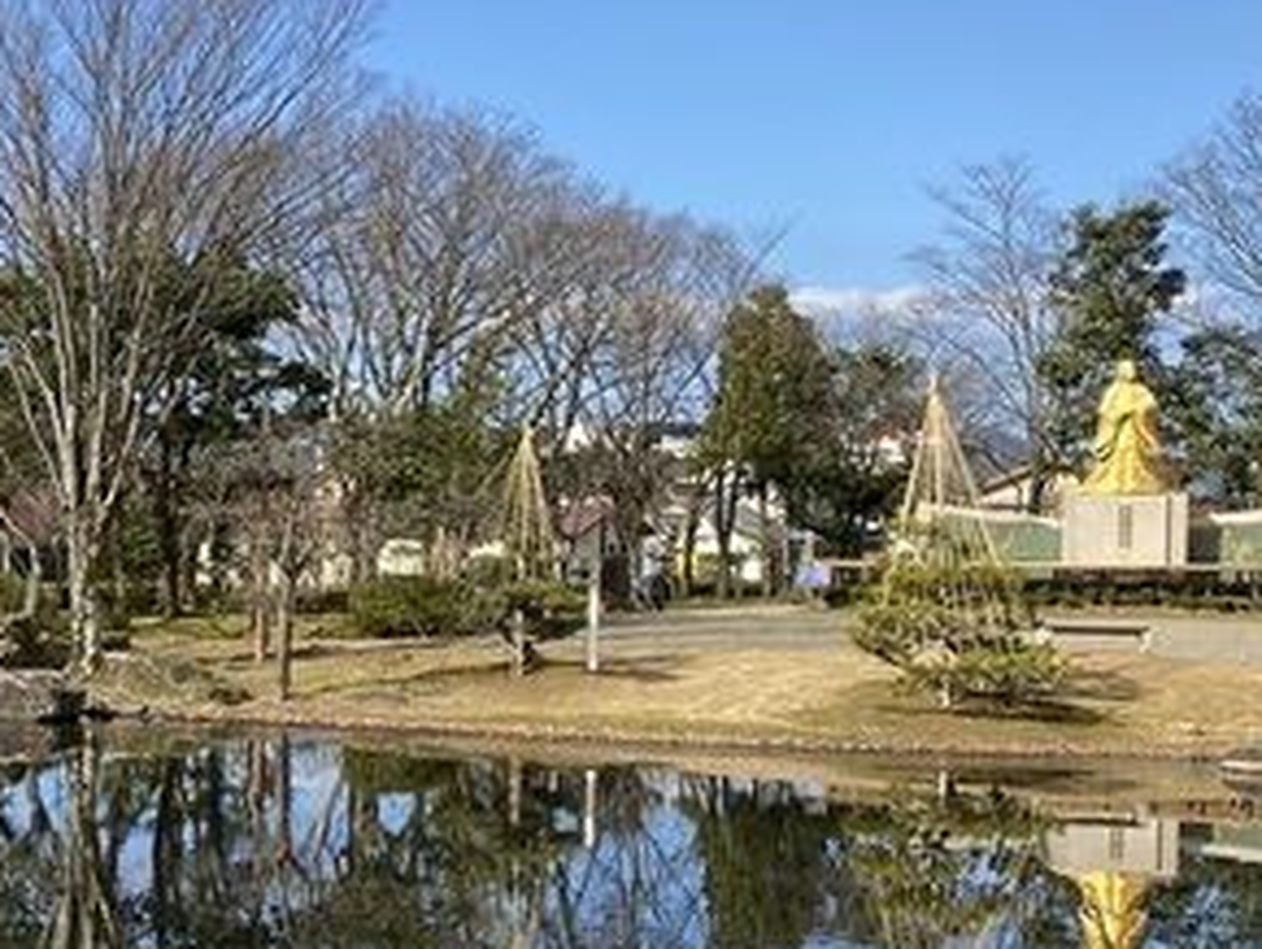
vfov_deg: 20.1
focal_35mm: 73
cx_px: -259
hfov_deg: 24.2
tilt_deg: -3.6
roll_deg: -0.6
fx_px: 2664
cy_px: 660
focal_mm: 4.25
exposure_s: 1/1898
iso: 32
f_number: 1.8
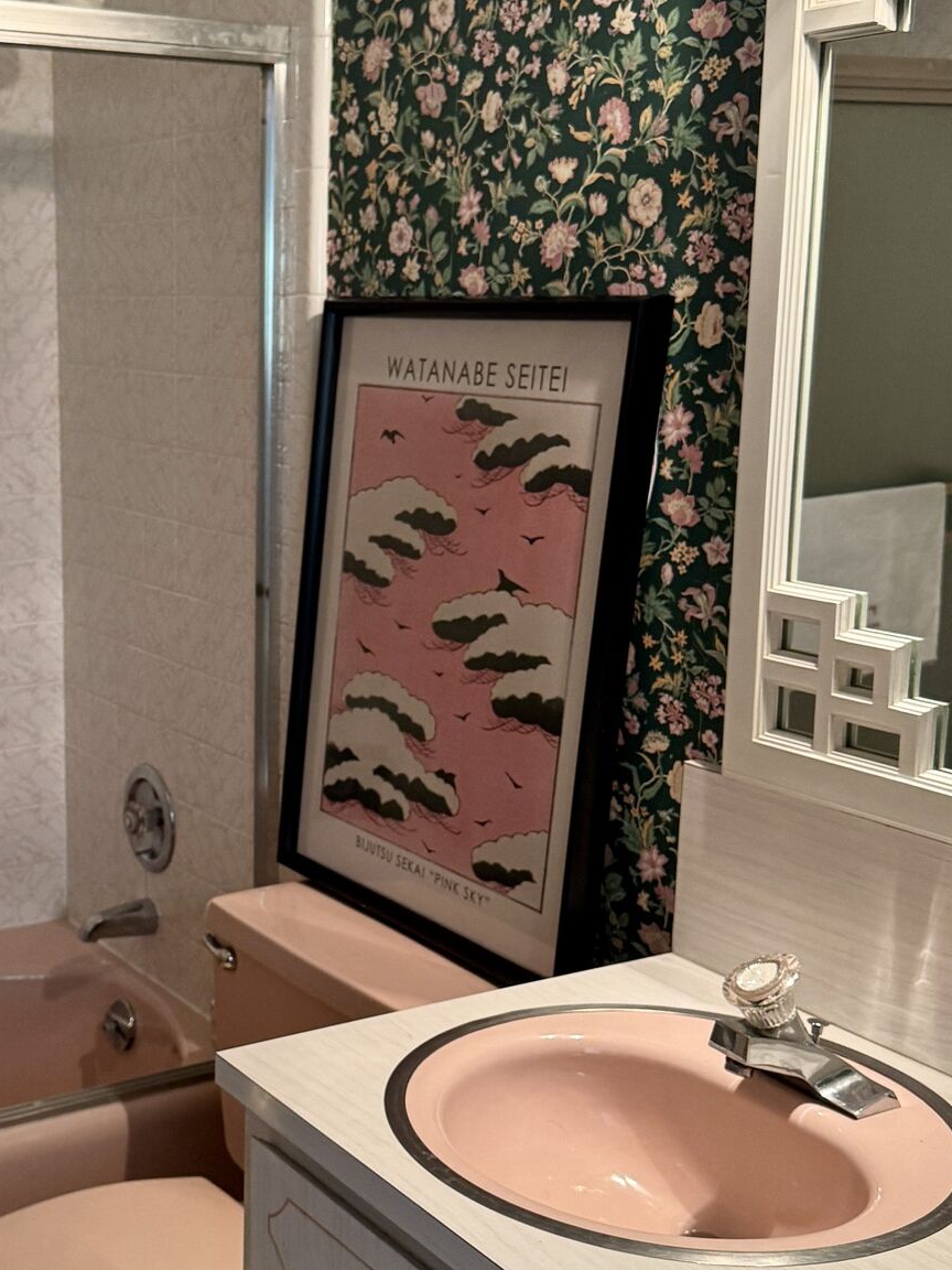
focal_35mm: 48
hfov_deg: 29.8
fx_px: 1760
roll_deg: -1.0
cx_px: 240
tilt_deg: -13.0
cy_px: 722
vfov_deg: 39.6
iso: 320
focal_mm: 6.76
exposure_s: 1/60
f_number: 1.78
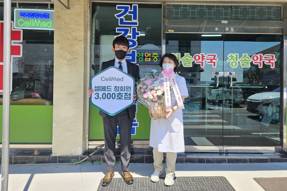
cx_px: 143
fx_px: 191
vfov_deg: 53.1
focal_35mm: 24
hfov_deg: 73.7
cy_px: 87
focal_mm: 5.4
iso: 25
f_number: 1.8
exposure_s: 1/526
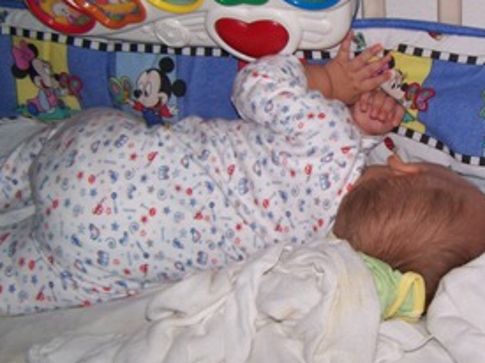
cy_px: 164
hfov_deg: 30.5
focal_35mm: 62
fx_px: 868
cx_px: 383
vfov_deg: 23.6
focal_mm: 6.3
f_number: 2.8
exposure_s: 1/60
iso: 80
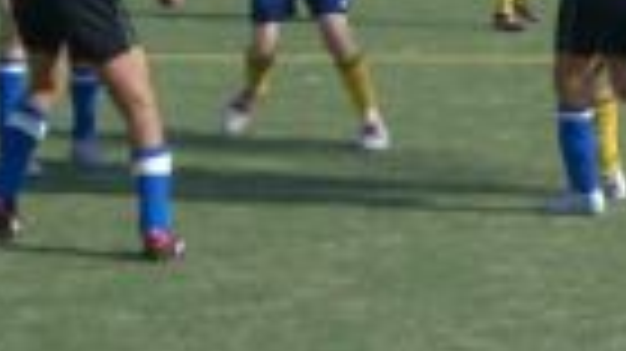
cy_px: -194
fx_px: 1825
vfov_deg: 10.6
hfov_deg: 19.3
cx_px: 149
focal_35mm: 110
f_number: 4.3
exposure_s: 1/500
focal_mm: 5.8
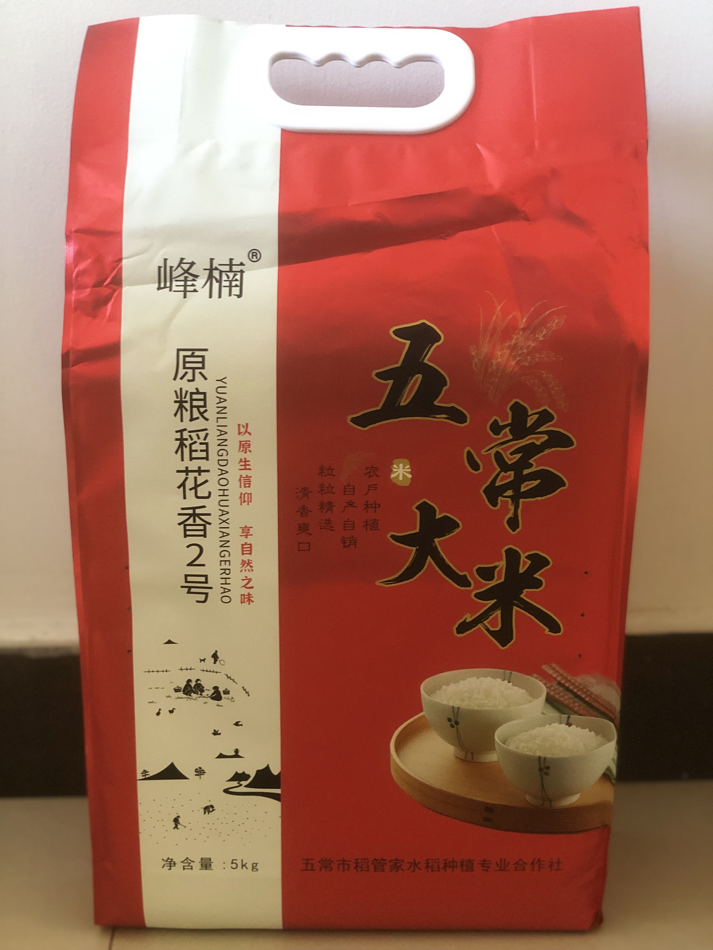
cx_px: 356
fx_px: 1428
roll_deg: +0.3
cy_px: 475
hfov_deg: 28.0
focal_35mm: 52
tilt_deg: -21.2
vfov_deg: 36.8
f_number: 2.4
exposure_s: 1/12
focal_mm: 6
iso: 160
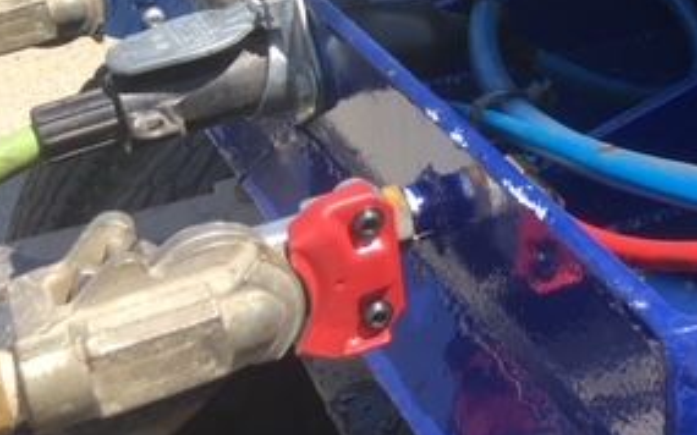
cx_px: 743
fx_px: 1310
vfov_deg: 17.9
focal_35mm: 69
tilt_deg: -17.0
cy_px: -88
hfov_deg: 27.5
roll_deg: -0.1
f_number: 2.2
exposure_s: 1/693
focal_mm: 4.15
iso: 25
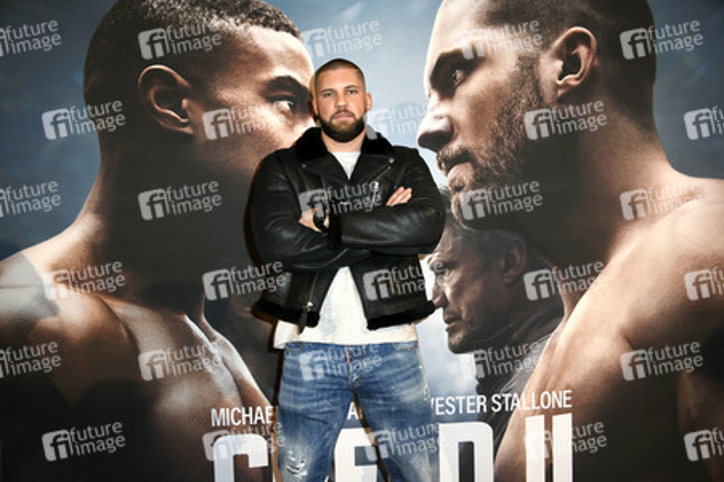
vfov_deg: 38.8
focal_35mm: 34
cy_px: 241
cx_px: 362
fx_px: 683
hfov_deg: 55.8
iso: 500
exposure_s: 1/125
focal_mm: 34
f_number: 6.3
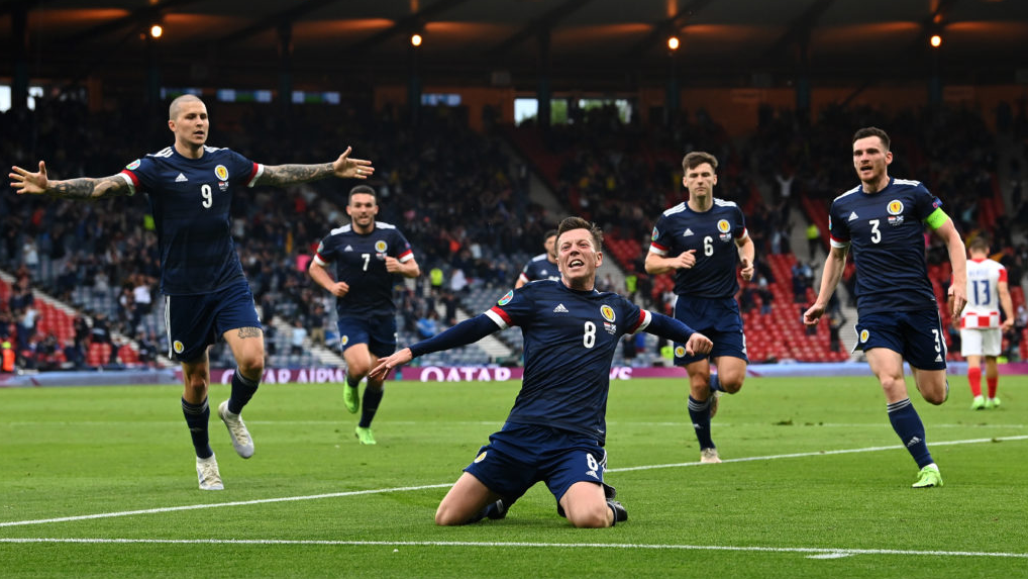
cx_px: 512
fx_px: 3217
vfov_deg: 10.3
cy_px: 282
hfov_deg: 18.2
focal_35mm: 118
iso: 2000
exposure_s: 1/1000
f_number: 5
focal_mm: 112
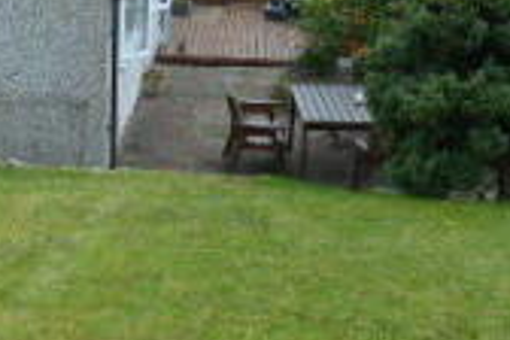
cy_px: 178
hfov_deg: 22.3
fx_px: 1275
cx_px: 87
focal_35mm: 90
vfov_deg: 15.2
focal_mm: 4.5
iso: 100
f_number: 4
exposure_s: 1/400
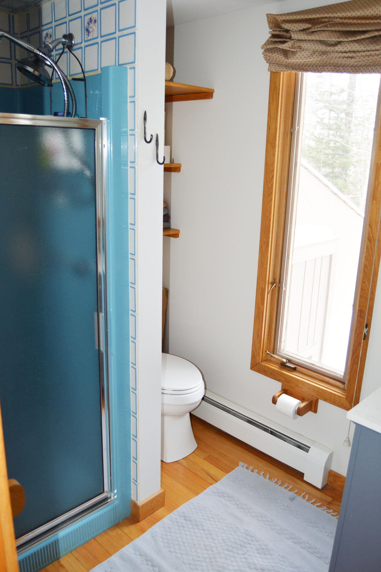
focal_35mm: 28
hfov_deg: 46.4
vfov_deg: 65.5
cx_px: 195
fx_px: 445
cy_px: 289
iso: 400
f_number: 4
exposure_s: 1/125
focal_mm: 18
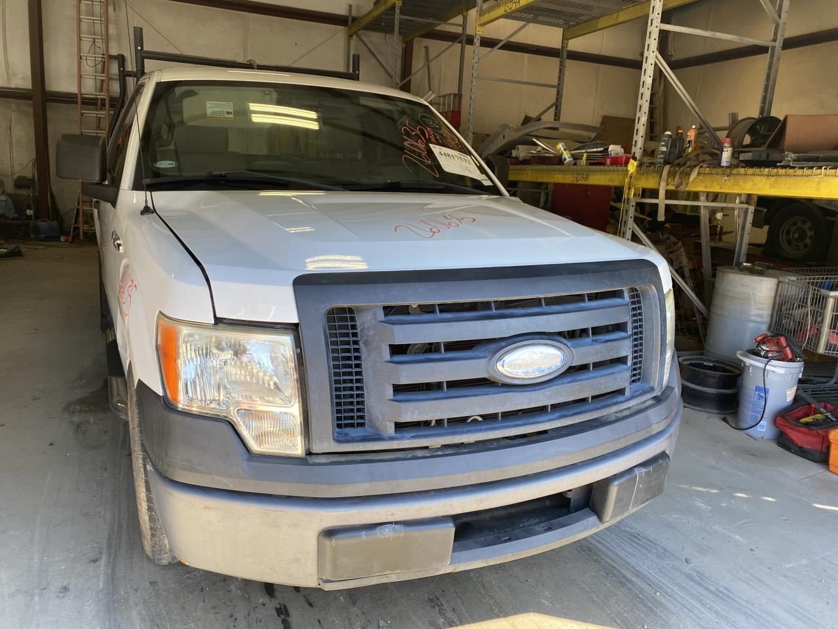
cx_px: 419
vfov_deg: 53.1
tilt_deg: -11.5
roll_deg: -2.6
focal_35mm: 26
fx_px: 629
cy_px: 314
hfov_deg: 67.3
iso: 32
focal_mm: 4.25
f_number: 1.8
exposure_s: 1/147
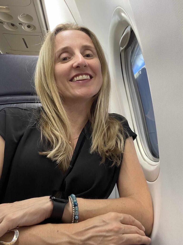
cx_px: 92
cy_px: 122
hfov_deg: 46.8
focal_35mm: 30
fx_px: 211
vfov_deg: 60.0
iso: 400
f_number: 2.2
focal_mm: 2.71
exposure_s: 1/30
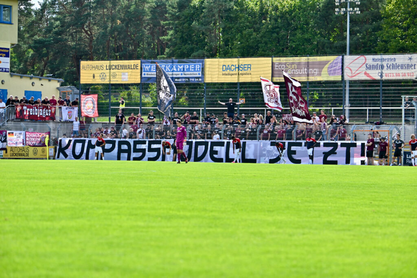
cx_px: 208
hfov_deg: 13.7
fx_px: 1738
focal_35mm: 150
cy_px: 139
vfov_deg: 9.2
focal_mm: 150
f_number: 5
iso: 360
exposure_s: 1/2000
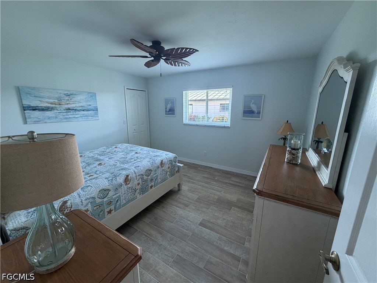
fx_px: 152
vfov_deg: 85.7
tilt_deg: -13.0
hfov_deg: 102.1
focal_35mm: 14
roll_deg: -0.6
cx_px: 188
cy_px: 142
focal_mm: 2.22
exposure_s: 1/121
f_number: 2.2
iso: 320
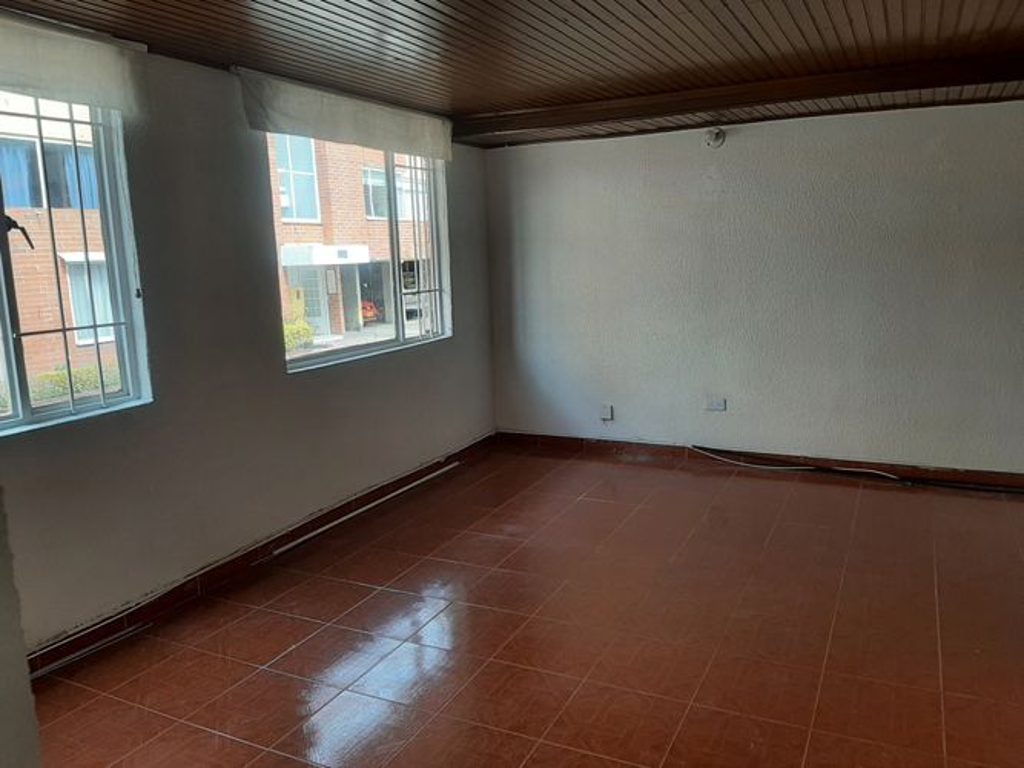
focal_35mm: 26
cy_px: 384
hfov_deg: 67.3
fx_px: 769
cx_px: 512
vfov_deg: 53.0
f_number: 1.7
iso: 50
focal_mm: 3.93
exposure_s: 1/120
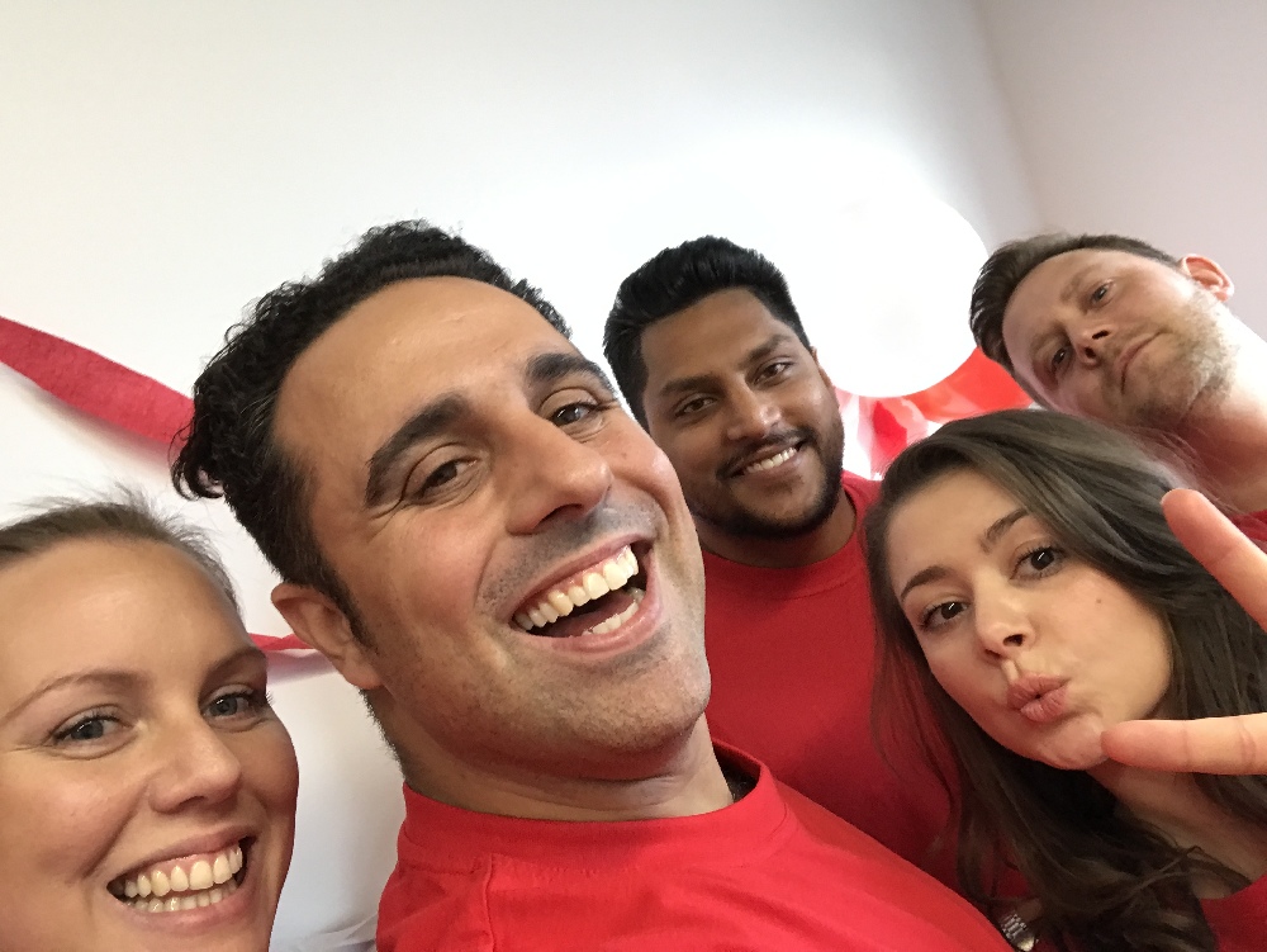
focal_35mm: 32
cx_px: 634
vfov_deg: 44.2
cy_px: 476
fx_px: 1172
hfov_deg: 56.8
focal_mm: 2.87
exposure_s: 1/33
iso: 100
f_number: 2.2
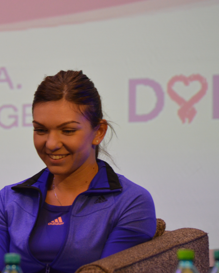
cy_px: 137
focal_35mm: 318
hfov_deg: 4.9
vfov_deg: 6.1
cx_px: 20
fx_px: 2577
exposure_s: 1/160
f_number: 4.5
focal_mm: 150
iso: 1600
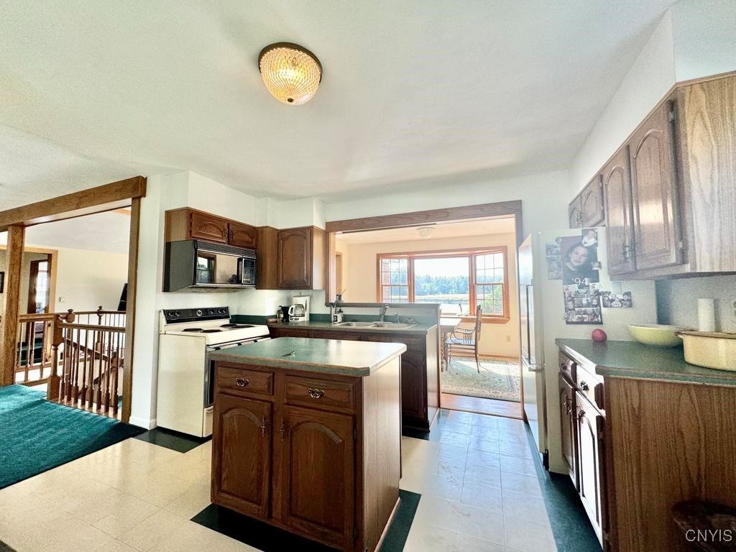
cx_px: 368
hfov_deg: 102.1
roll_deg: -0.2
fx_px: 298
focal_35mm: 14
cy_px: 276
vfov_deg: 85.7
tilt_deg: +2.1
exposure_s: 1/120
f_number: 2.2
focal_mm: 2.22
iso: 100
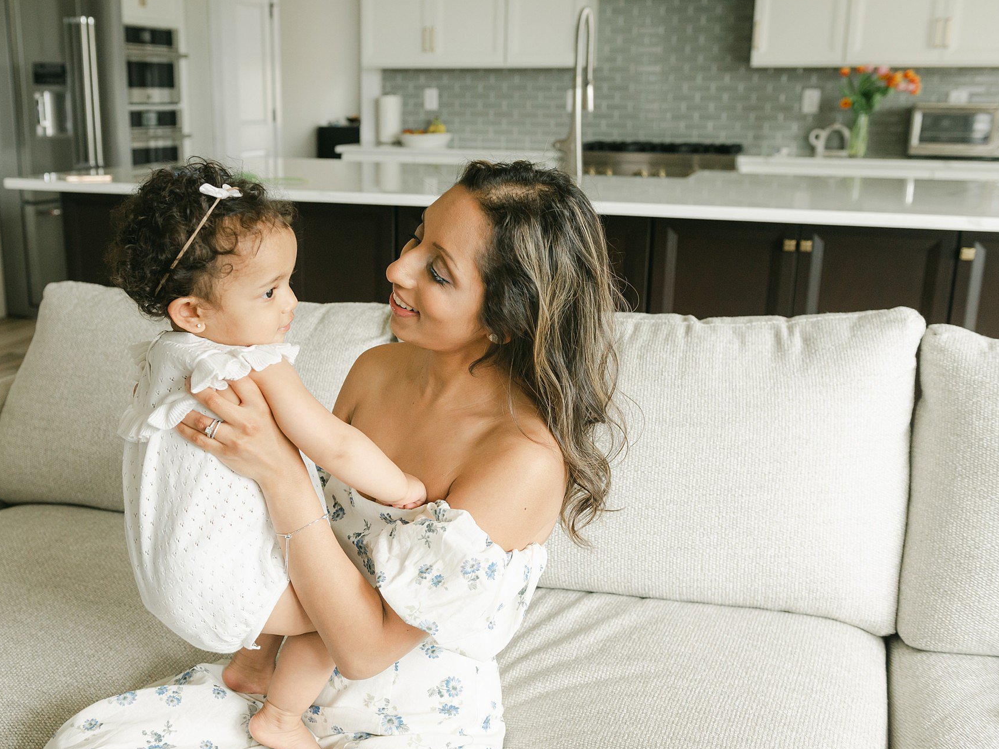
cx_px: 419
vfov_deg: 38.7
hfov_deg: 49.9
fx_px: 1068
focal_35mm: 37
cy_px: 378
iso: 1000
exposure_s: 1/200
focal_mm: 32
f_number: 4.5
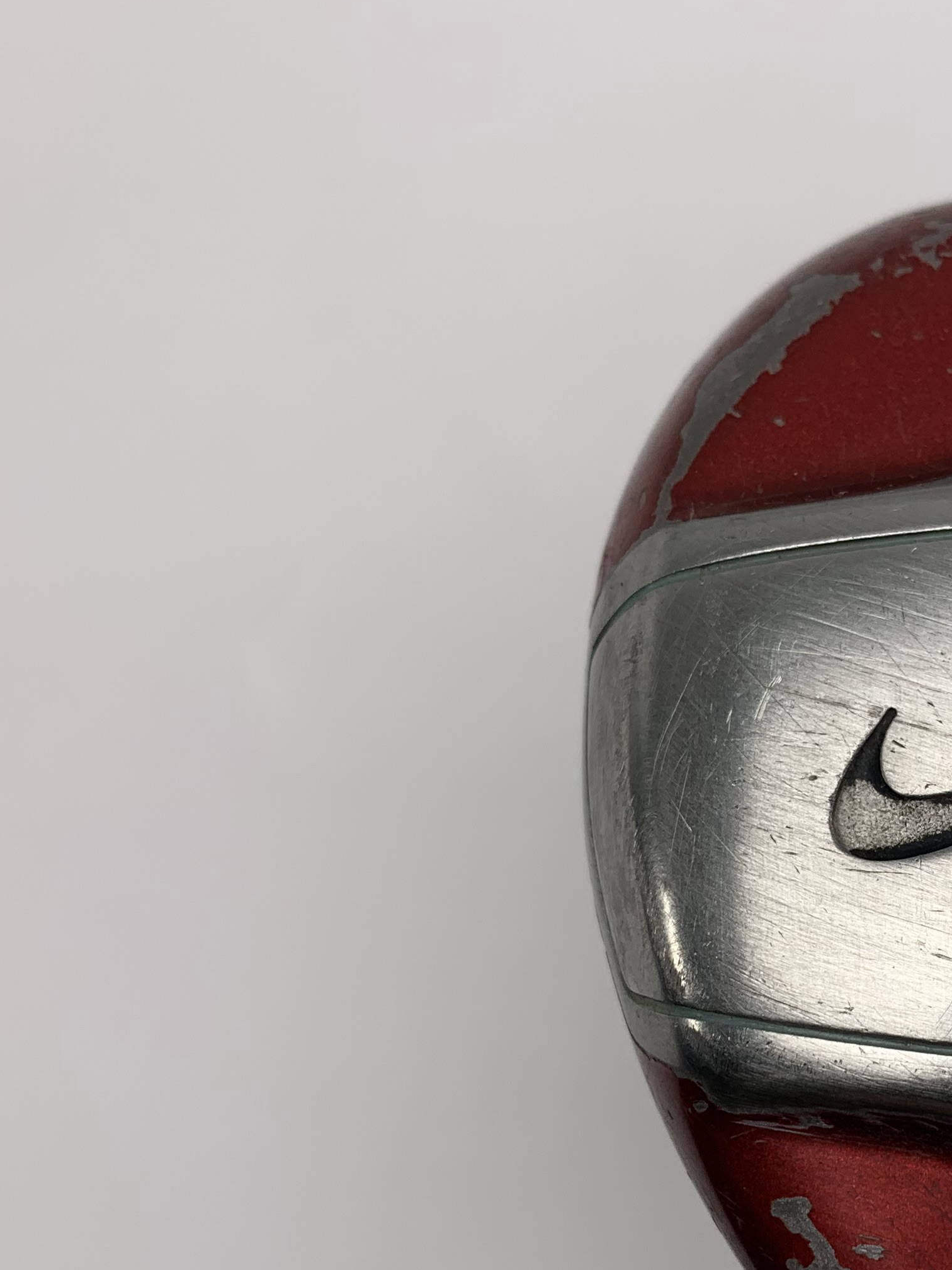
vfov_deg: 36.1
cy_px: 934
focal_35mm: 52
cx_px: 1016
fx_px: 1907
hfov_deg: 26.1
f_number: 1.8
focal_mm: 4.25
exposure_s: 1/275
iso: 25
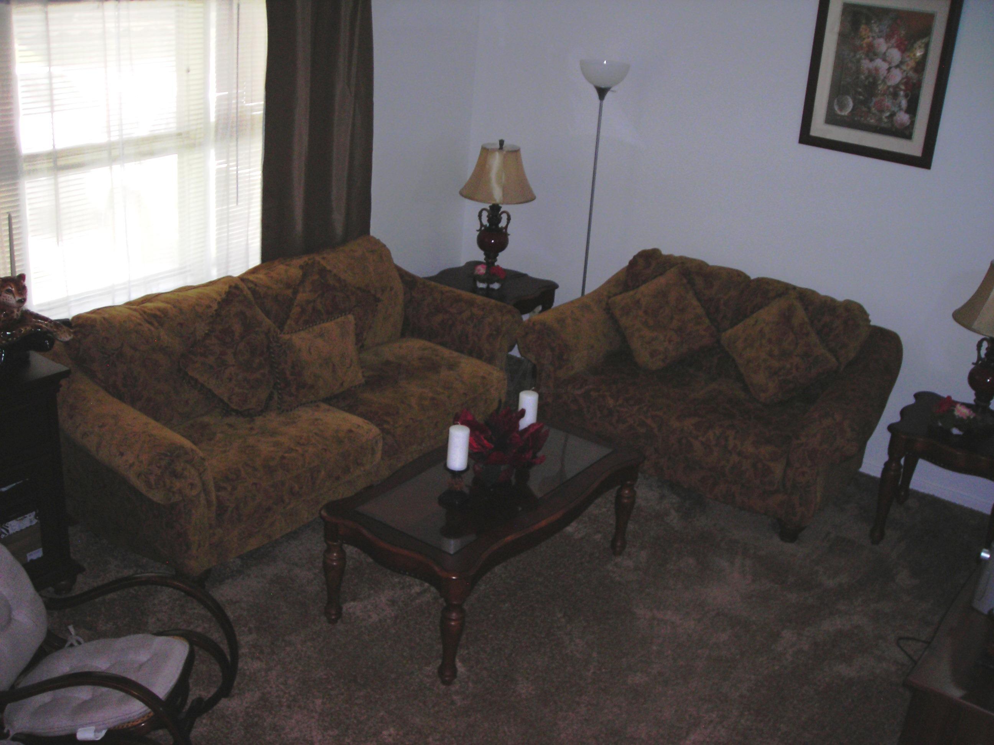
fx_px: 1091
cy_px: 372
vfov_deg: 37.7
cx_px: 497
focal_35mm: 38
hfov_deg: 49.0
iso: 161
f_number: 3.2
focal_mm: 6.3
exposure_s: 1/60.1
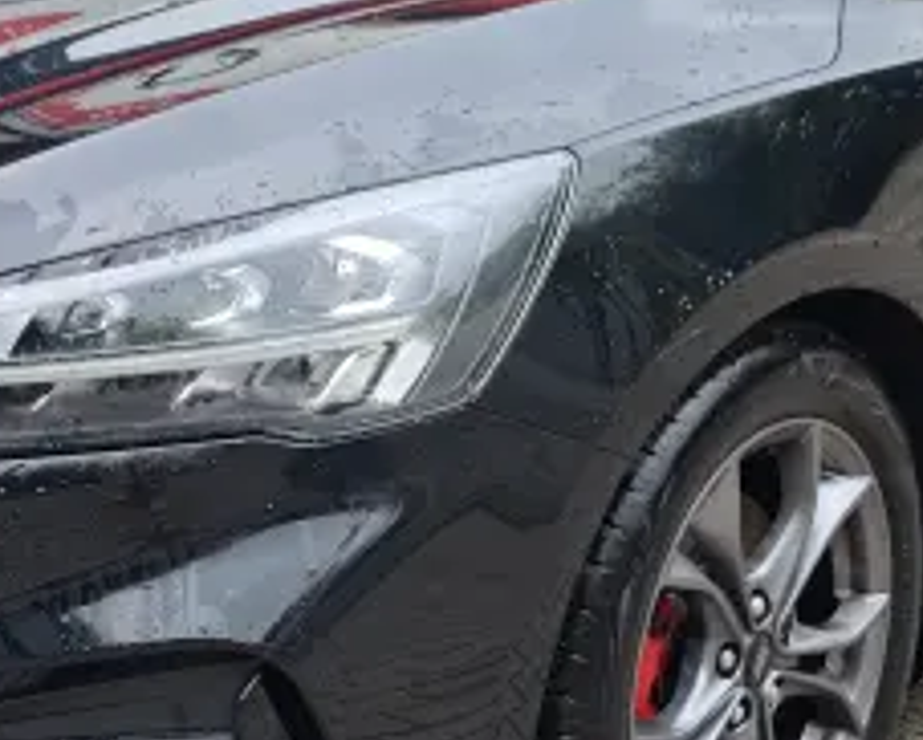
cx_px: 394
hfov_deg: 24.7
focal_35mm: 77
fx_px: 2105
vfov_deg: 19.9
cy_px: 459
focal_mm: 8.72
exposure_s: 1/132
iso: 50
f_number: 2
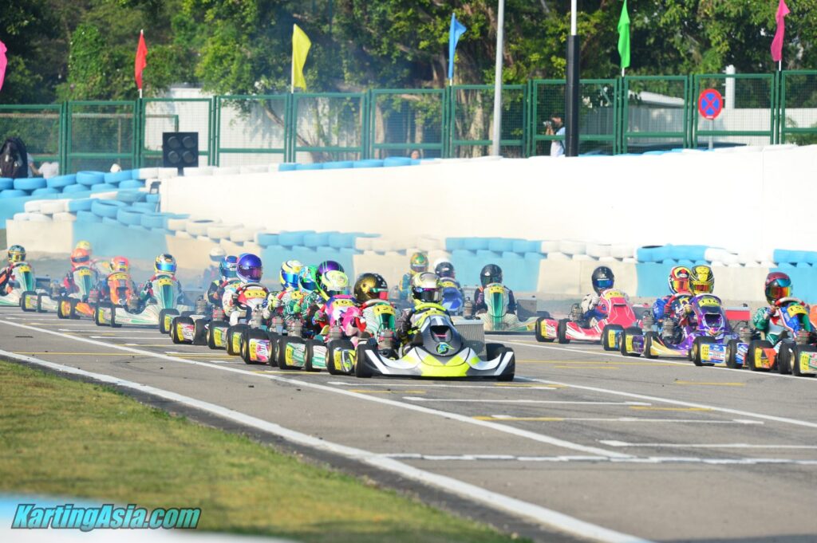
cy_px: 272
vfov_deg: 4.6
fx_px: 6803
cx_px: 408
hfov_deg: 6.9
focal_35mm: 300
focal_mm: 300
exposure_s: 1/400
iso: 200
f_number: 8
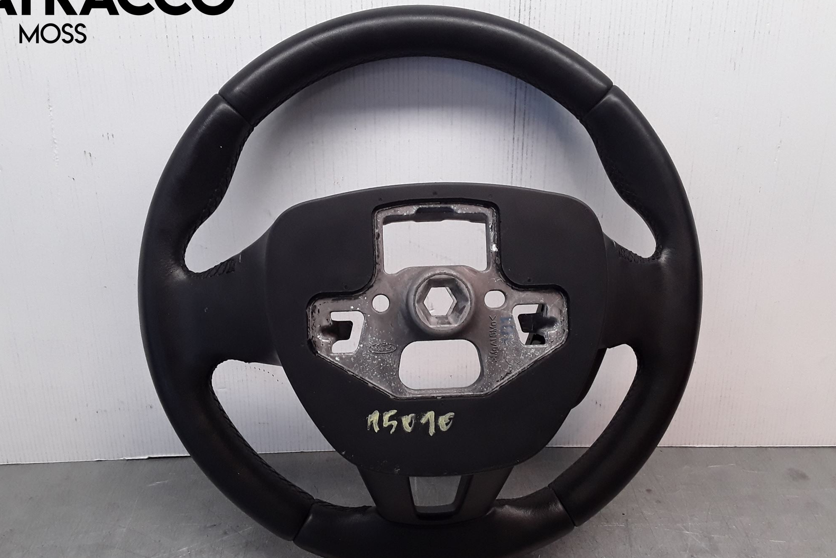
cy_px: 293
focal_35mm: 30
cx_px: 407
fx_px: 697
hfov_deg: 61.9
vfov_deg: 43.6
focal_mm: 2.91
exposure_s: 1/151
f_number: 1.9
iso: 100
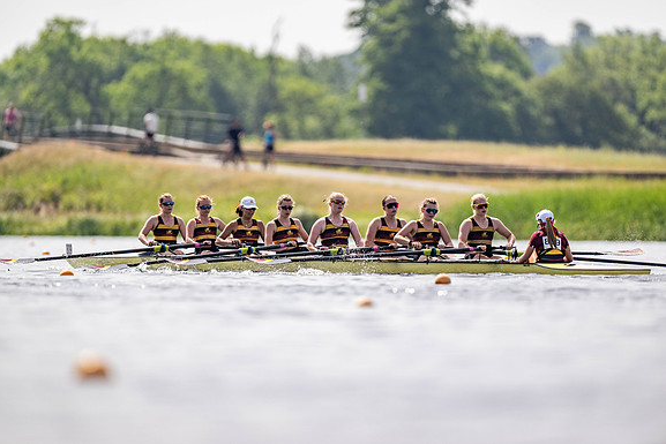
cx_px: 332
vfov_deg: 2.3
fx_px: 11158
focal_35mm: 603
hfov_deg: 3.4
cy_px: 222
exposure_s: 1/2500
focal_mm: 600
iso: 125
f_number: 4
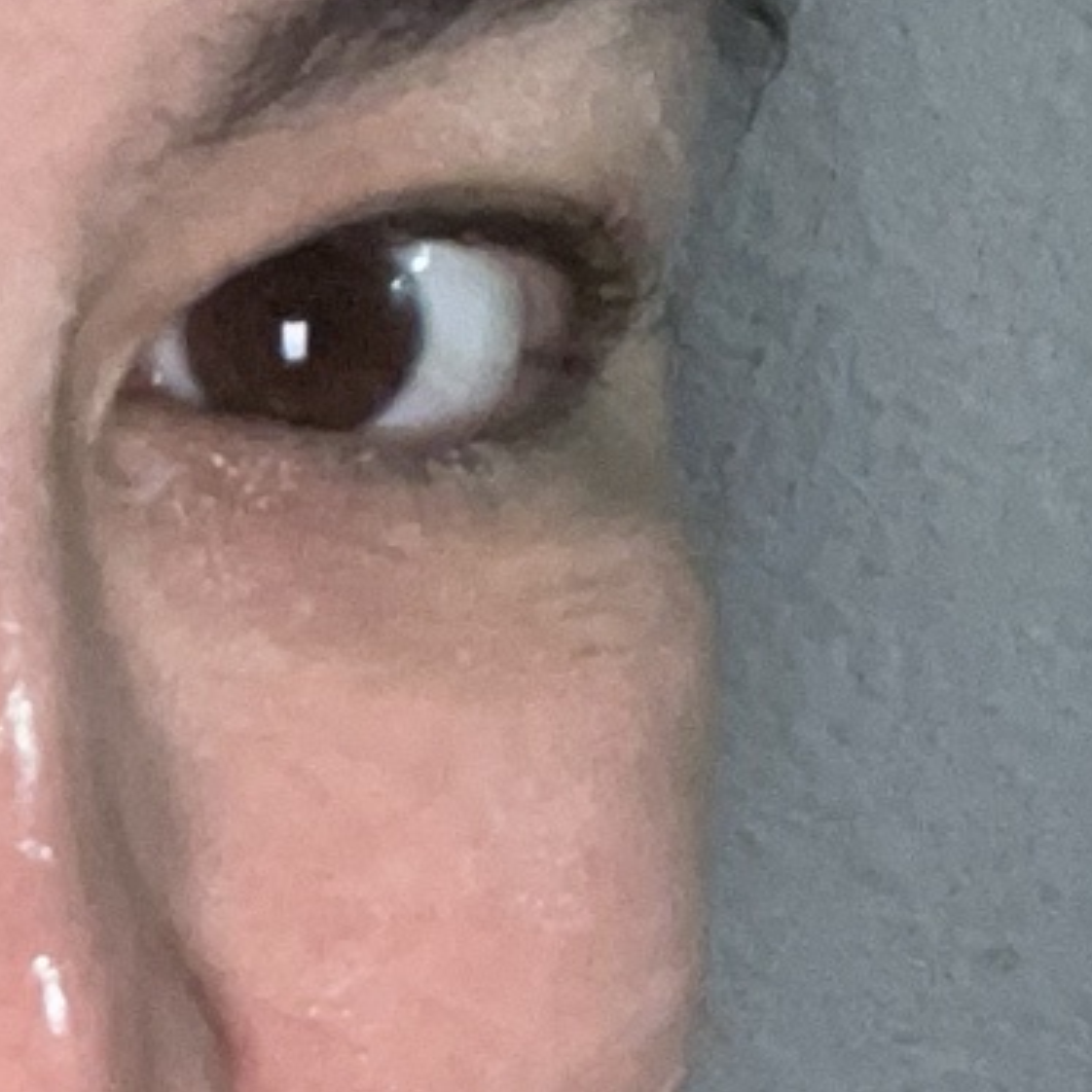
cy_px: 1139
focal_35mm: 114
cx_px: -470
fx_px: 4069
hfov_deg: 14.4
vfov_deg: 15.0
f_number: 2.2
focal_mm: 2.71
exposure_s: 1/40
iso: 320
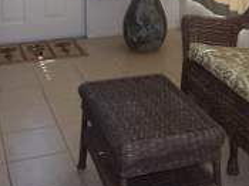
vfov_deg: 20.7
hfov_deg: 29.3
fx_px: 474
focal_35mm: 66
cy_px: -38
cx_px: 158
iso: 100
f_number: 3.2
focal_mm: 4.3
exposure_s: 1/103
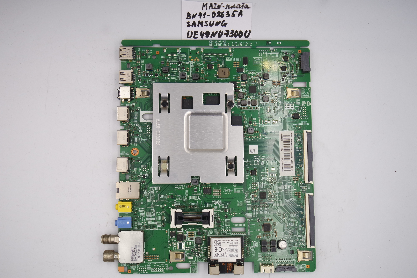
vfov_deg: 33.4
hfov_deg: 48.5
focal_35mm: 40
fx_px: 463
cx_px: 208
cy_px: 139
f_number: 5
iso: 160
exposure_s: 1/125
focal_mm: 15
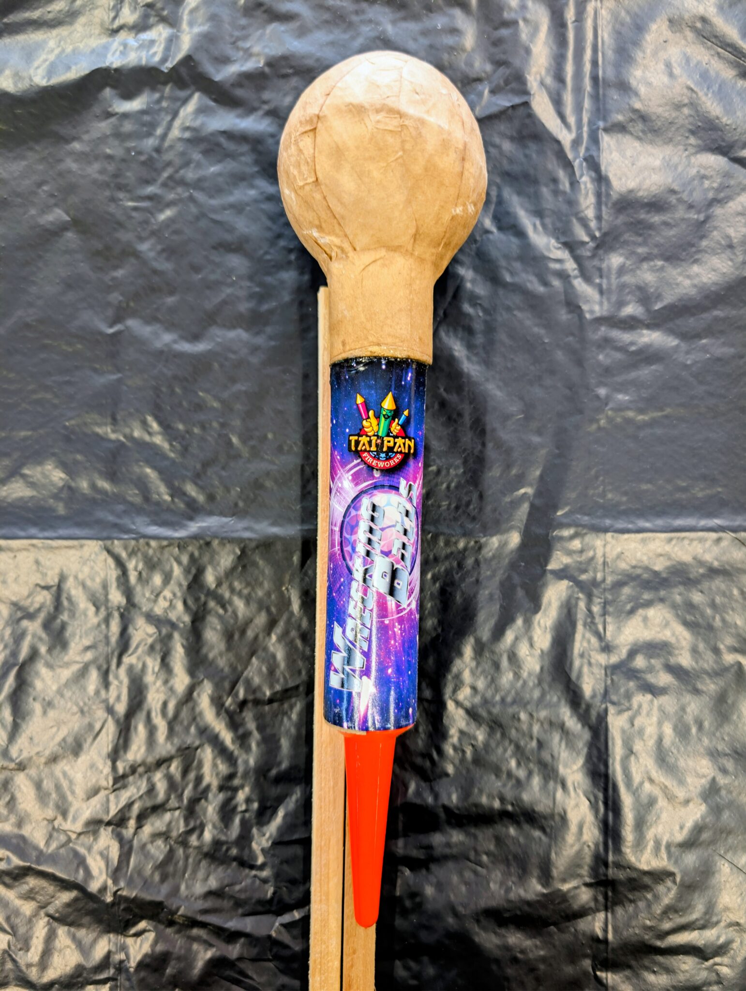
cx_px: 373
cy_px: 496
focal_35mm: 24
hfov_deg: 56.9
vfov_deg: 71.5
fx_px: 688
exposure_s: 1/28
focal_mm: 6.9
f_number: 1.68
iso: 21
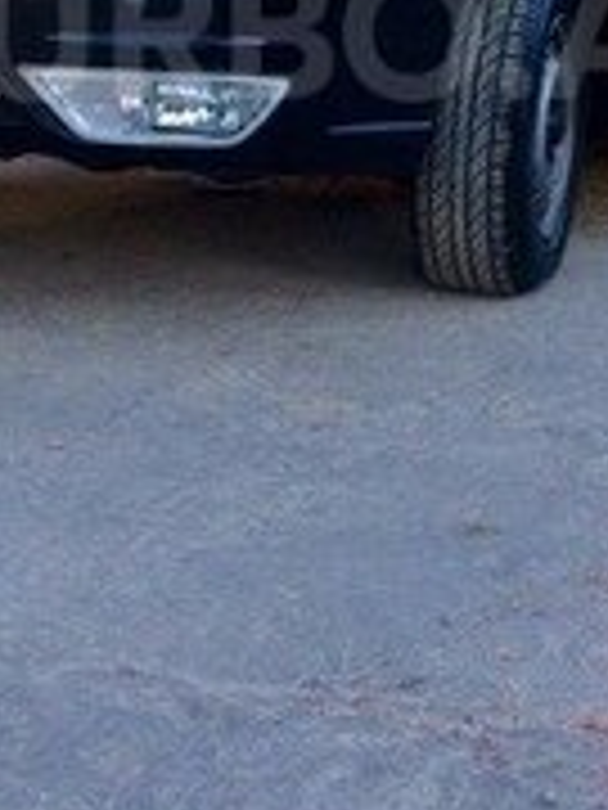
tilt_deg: -4.8
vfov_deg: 23.5
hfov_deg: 18.4
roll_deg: -0.3
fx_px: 1874
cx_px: 324
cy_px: 32
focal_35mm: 80
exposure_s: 1/1282
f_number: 2.2
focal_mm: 4.15
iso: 32
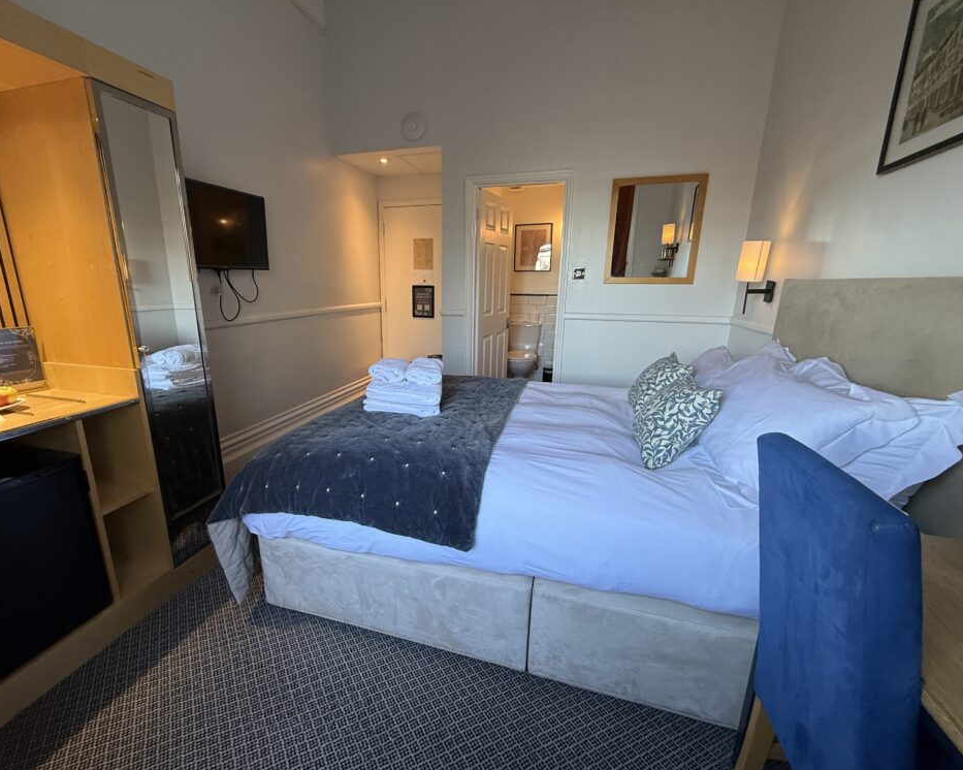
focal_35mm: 15
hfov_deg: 96.7
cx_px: 450
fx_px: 427
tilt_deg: -14.5
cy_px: 386
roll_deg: -0.5
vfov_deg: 84.0
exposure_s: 1/100
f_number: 2.2
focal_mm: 2.22
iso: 160
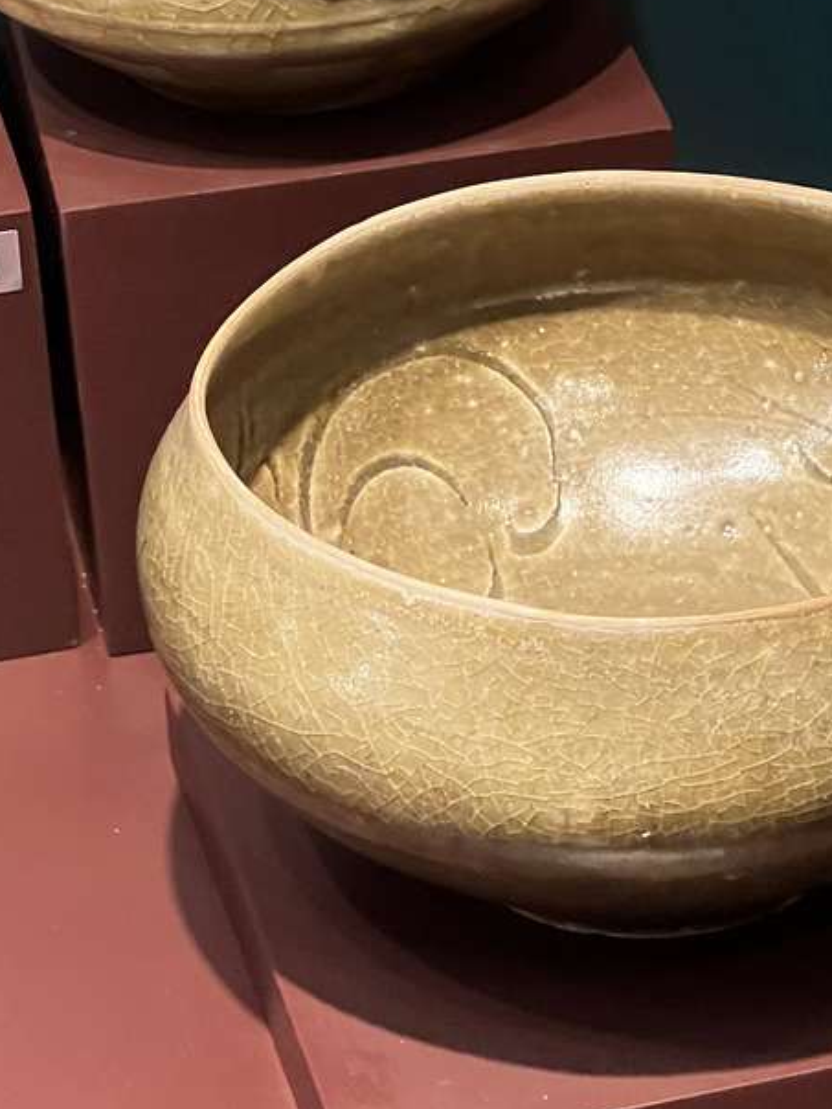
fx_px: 4903
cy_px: 162
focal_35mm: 153
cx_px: 404
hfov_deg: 9.7
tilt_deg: -27.6
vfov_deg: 12.8
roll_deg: +3.5
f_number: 2.8
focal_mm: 9
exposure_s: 1/25
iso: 1000
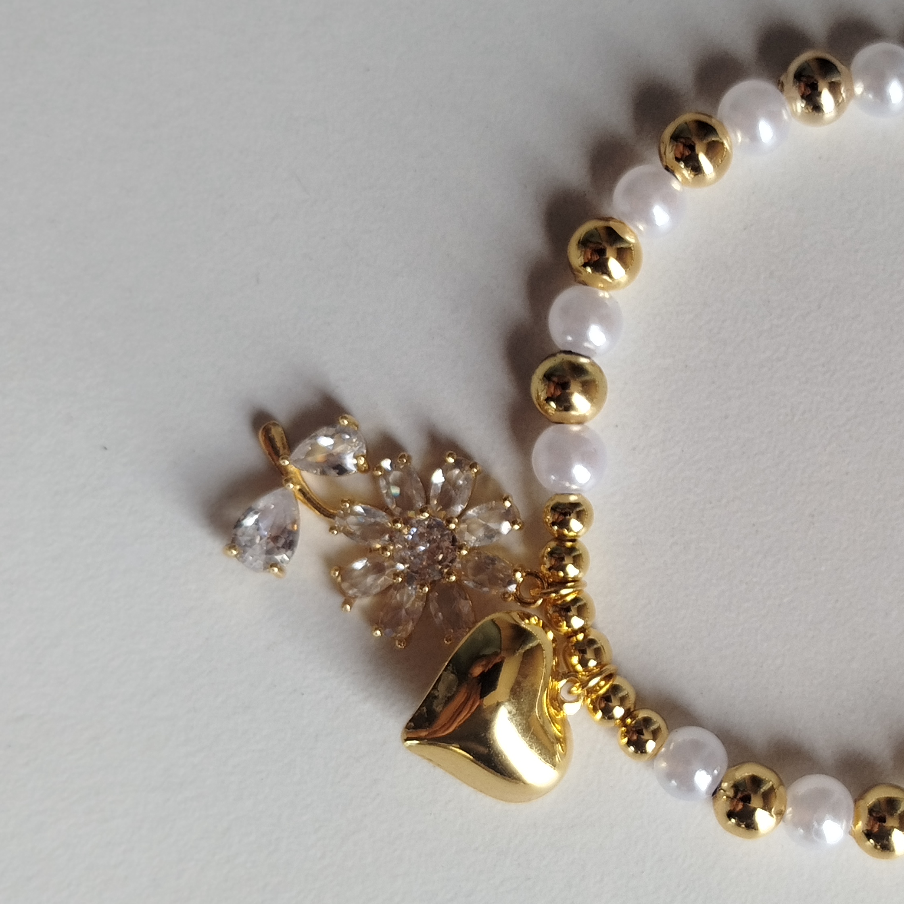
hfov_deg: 23.7
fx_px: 2098
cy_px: 495
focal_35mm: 71
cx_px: 805
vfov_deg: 24.3
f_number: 1.7
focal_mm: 5.31
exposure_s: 1/120
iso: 100
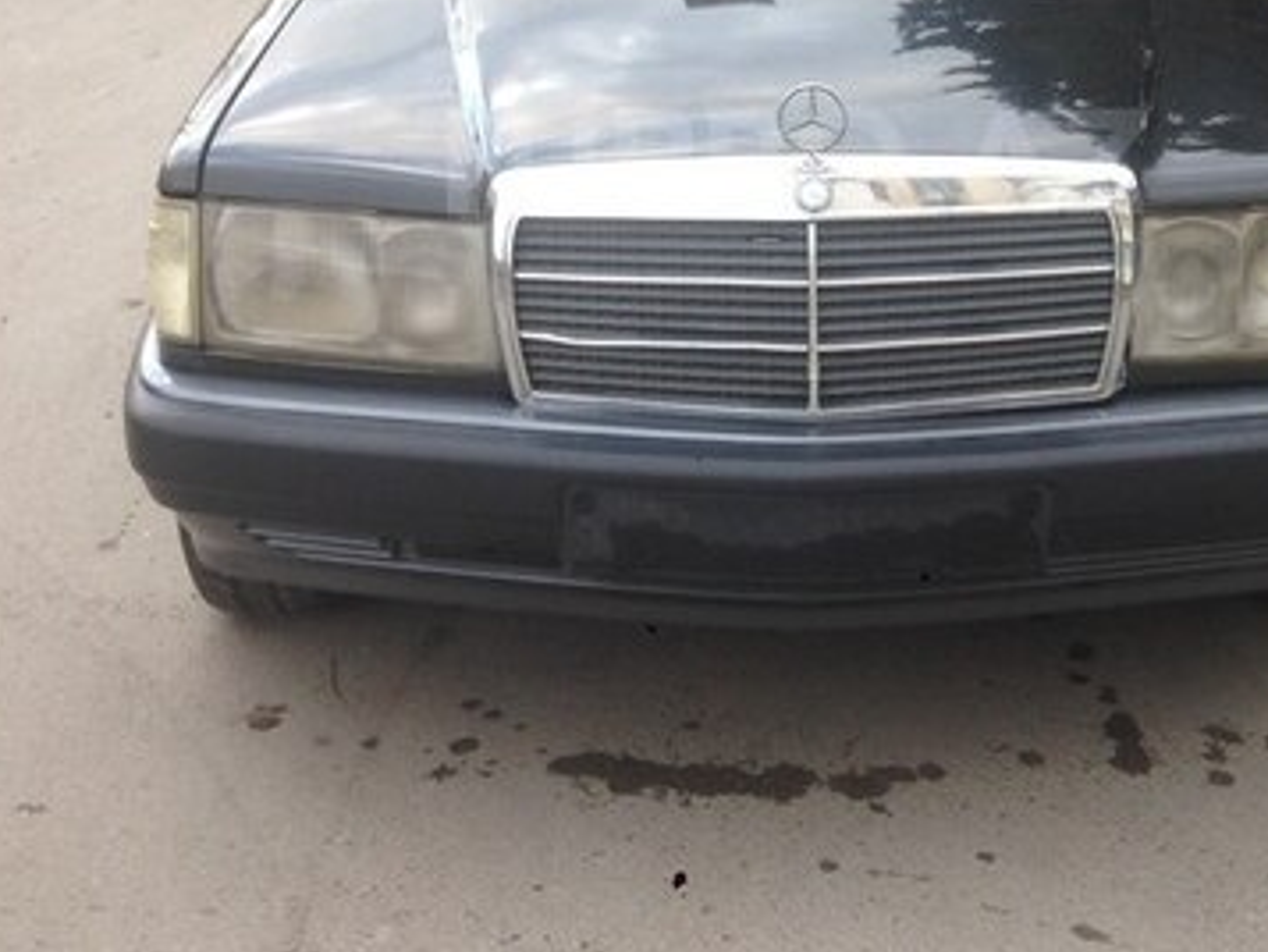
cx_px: 781
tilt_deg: -12.0
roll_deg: -0.7
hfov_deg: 31.6
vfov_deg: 23.6
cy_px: 162
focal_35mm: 61
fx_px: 2235
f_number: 2.4
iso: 50
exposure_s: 1/100
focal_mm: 4.12
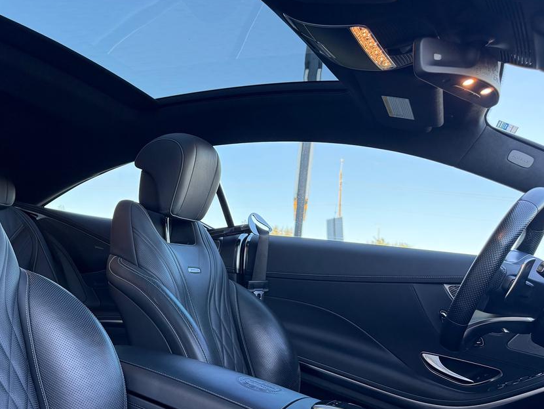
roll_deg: -4.8
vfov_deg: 38.5
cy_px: 254
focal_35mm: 37
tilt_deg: +1.3
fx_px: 582
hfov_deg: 48.2
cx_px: 135
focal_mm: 6.76
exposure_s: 1/189
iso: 200
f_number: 1.78
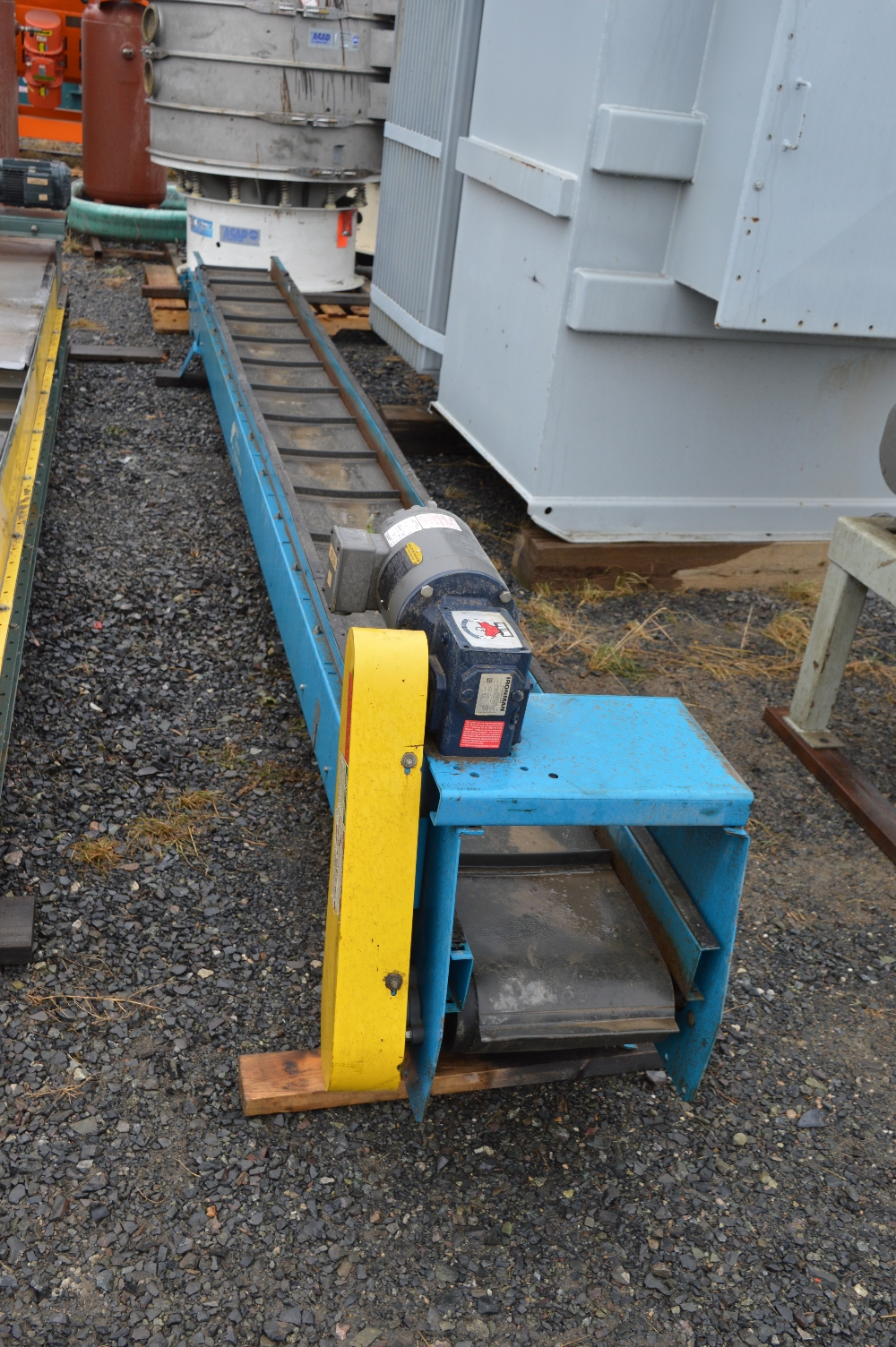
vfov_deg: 55.1
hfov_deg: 38.3
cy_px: 674
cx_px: 448
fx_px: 1290
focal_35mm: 34
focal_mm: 23
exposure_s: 1/125
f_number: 5.6
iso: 220
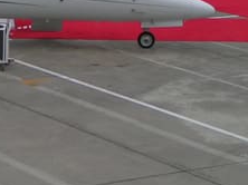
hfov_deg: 10.6
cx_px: -101
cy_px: -22
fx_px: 1302
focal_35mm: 182
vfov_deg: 8.1
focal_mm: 9.7
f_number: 3.2
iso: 50
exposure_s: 1/800
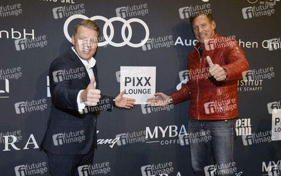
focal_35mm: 33
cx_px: 140
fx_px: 253
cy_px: 91
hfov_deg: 58.2
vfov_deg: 38.3
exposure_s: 1/125
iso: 2000
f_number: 6.3
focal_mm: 32
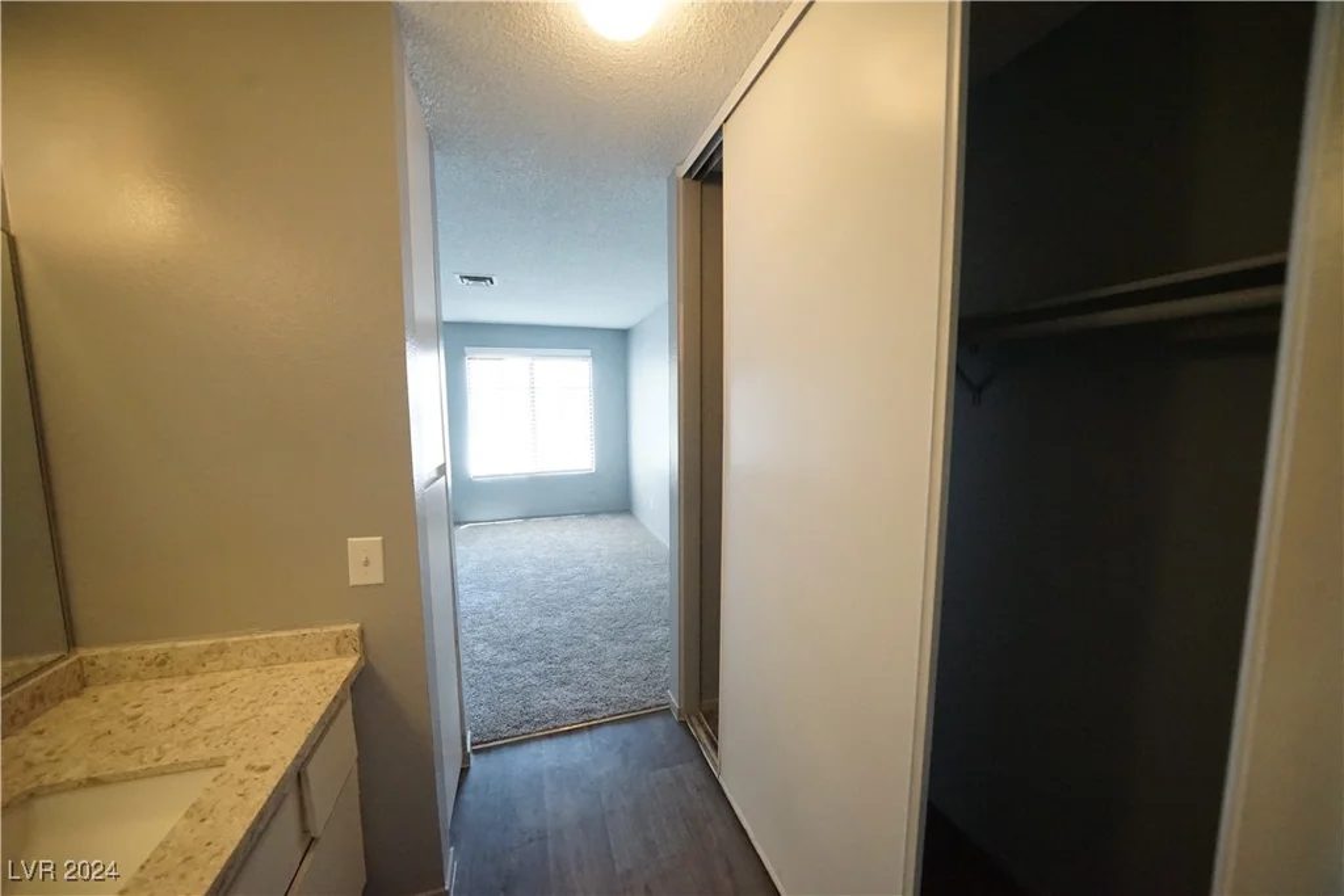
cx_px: 672
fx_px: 448
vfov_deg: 90.0
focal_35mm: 12
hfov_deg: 112.6
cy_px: 448
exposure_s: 1/250
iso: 10000
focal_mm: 12
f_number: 6.3
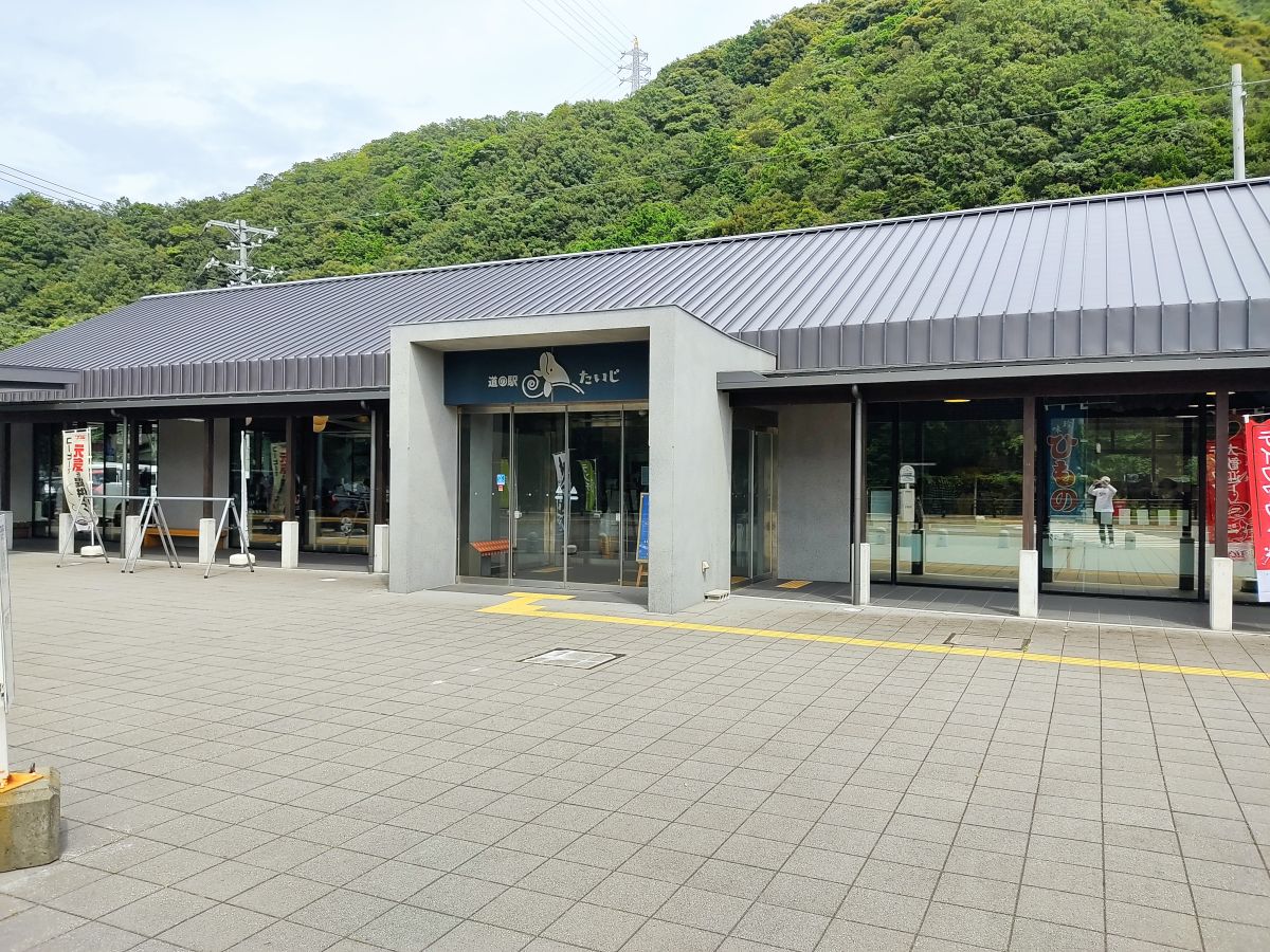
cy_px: 476
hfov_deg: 67.3
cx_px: 635
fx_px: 954
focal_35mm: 26
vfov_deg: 53.1
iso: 100
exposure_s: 1/1163
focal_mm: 4.74
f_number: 1.79
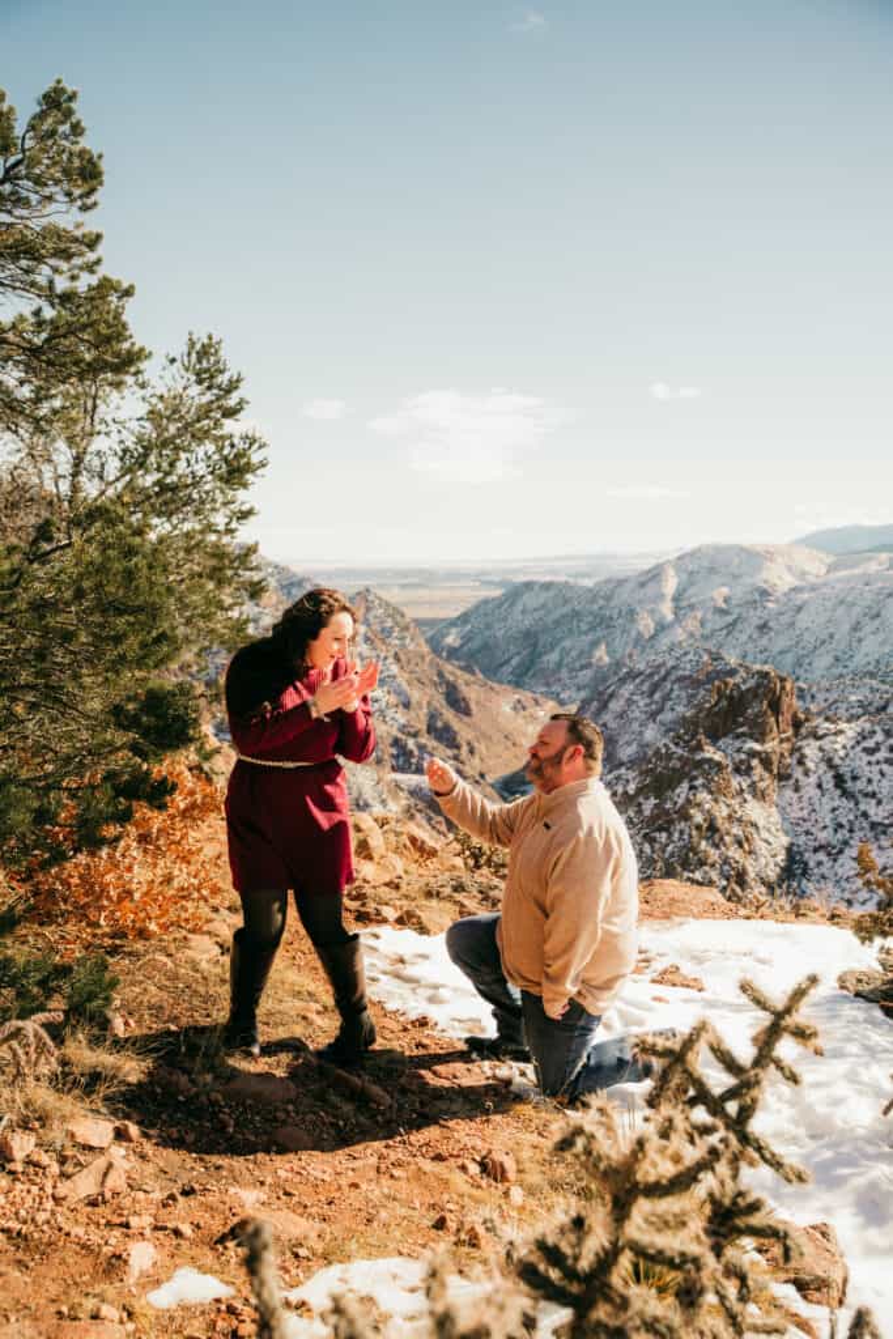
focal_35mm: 34
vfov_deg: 55.2
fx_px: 1279
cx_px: 446
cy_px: 670
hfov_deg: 38.5
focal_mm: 34.4
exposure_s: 1/640
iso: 80
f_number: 4
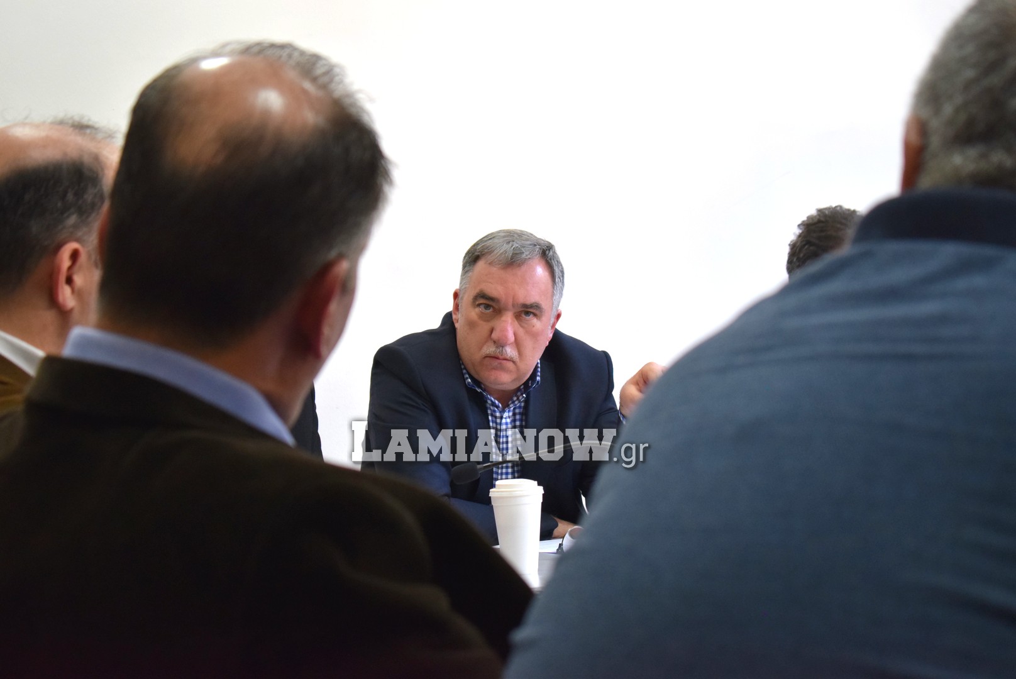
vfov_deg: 17.5
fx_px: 2203
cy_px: 340
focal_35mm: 78
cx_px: 508
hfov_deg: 26.0
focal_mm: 52
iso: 1100
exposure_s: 1/60
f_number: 5.6
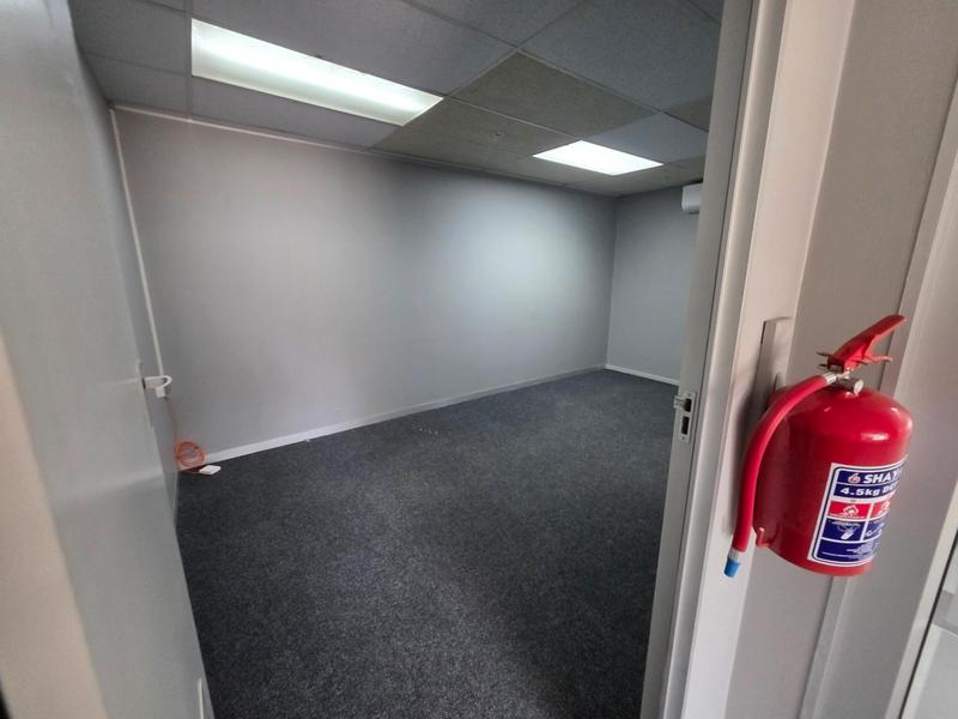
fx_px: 360
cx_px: 479
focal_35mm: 13
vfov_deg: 89.9
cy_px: 360
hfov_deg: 106.2
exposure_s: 1/50
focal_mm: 2.2
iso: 400
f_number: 1.9
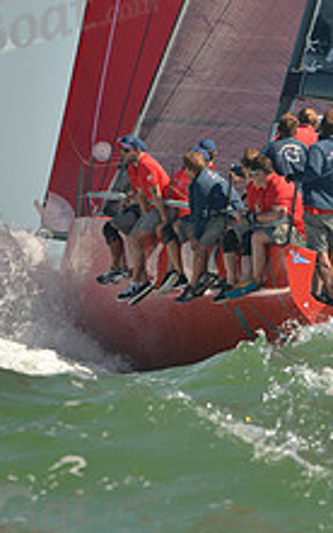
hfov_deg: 3.2
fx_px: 6030
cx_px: 285
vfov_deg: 5.1
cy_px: 129
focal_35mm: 415
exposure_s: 1/1000
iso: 280
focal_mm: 155
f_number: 6.3
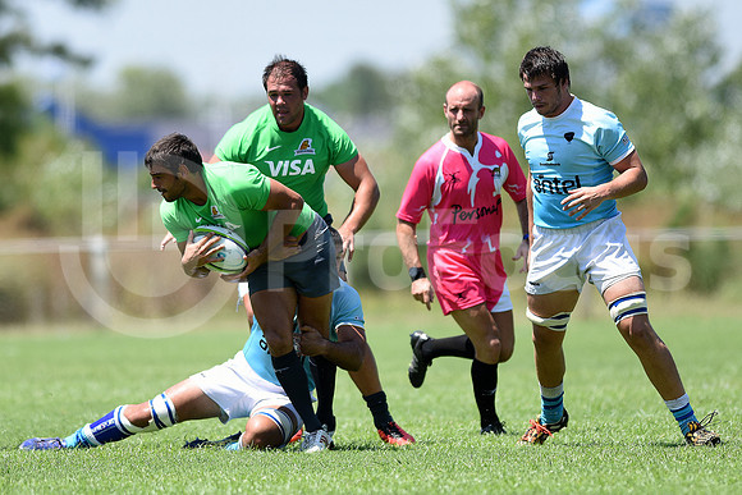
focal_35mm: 300
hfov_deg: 6.9
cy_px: 248
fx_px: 6184
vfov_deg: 4.6
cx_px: 371
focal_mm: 300
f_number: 2.8
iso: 200
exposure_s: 1/2000
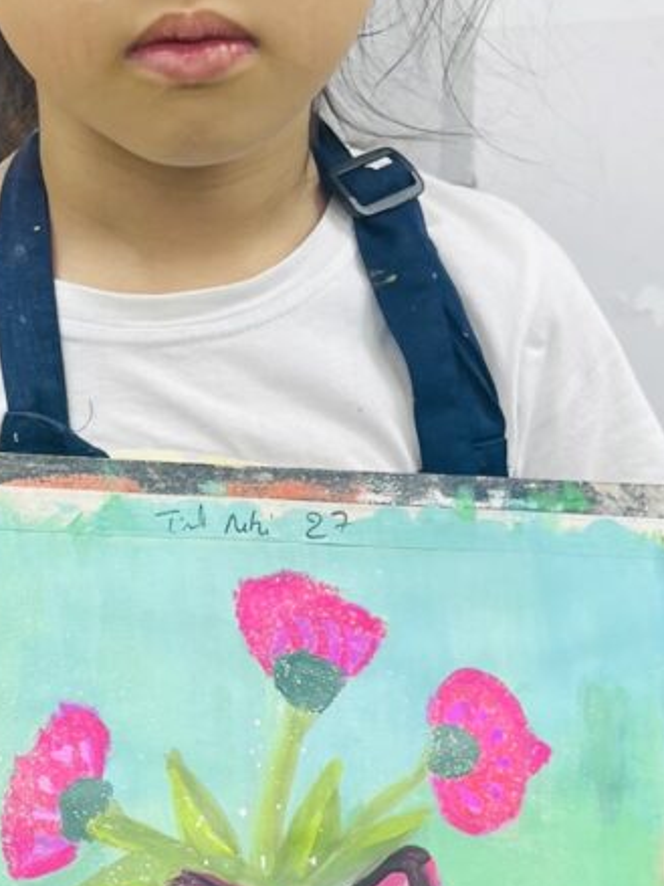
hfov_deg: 18.6
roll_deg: +1.8
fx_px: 2021
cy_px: 611
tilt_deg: -29.4
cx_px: 236
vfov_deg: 24.6
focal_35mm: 79
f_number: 1.6
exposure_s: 1/100
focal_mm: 5.1
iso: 50
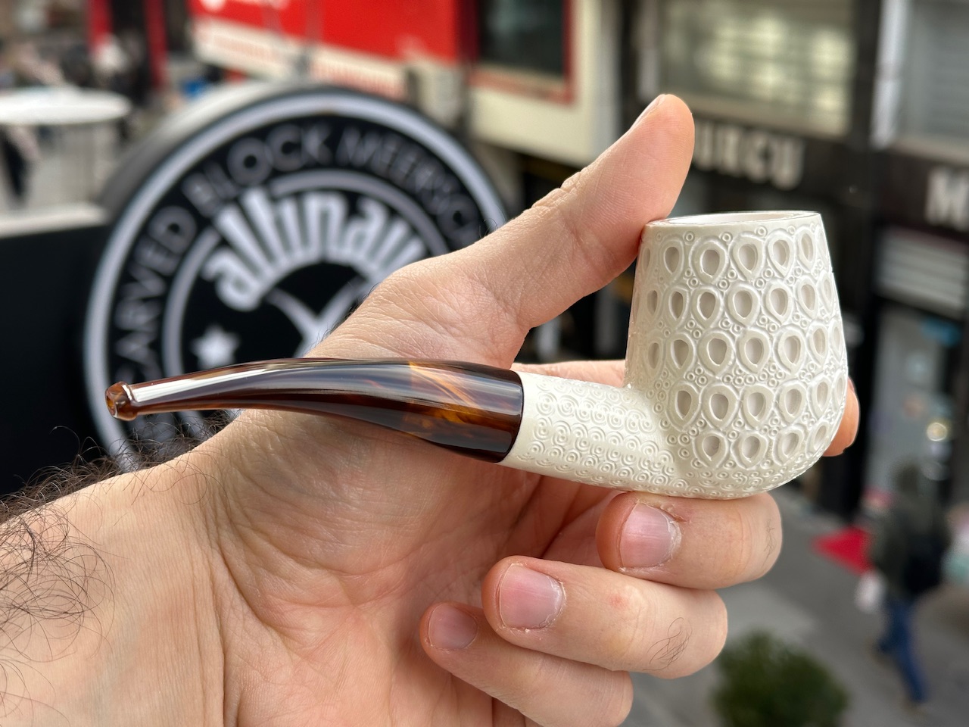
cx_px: 484
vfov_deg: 30.3
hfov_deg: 39.7
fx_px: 1344
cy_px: 364
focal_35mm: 48
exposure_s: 1/448
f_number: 1.78
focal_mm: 6.86
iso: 64
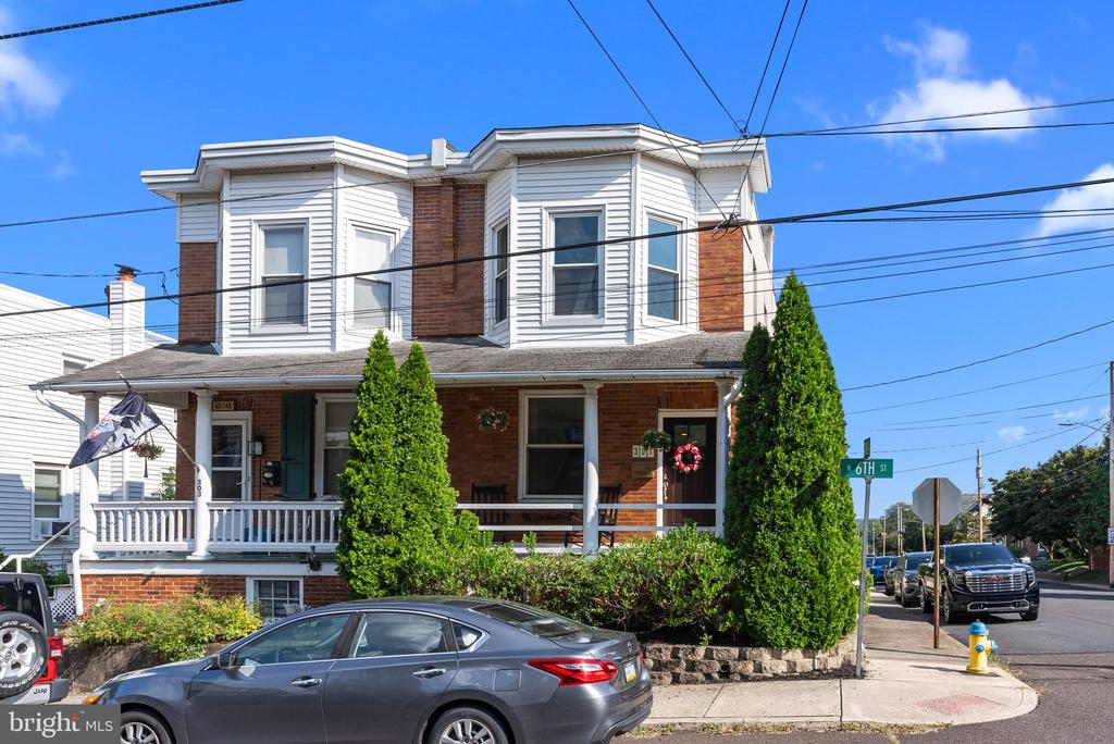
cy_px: 372
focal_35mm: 24
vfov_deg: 53.2
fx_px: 743
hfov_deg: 73.7
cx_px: 557
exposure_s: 1/500
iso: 800
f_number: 11
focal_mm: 24
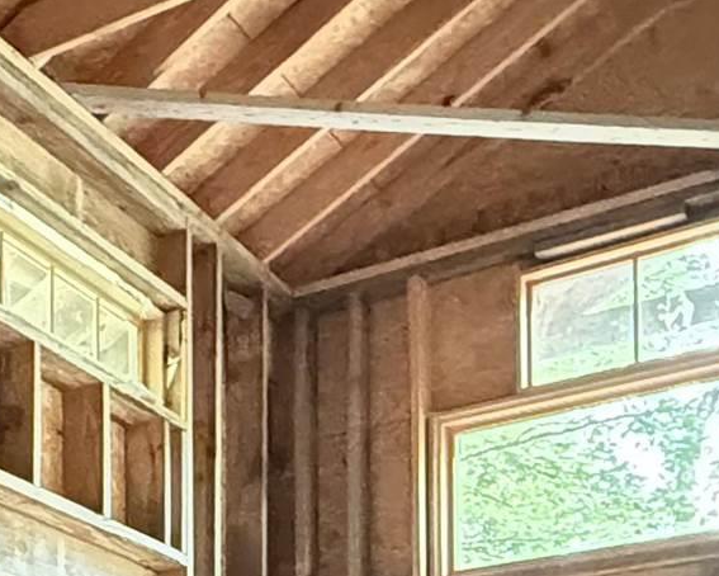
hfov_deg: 23.2
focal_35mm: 74
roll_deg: +0.1
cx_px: -178
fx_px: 1575
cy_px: 950
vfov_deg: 17.7
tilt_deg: +0.4
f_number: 2.2
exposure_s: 1/26
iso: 2500
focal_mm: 2.22
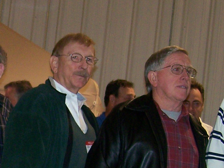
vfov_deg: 11.2
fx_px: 848
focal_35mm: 131
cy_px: 178
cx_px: -20
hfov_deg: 14.7
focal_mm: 6.3
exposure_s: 1/60
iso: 160
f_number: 2.8
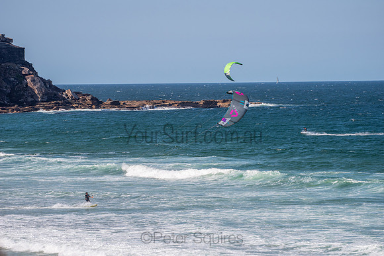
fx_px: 2134
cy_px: 128
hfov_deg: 10.3
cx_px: 192
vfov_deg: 6.9
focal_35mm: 200
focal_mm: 200
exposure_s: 1/800
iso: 280
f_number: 5.6
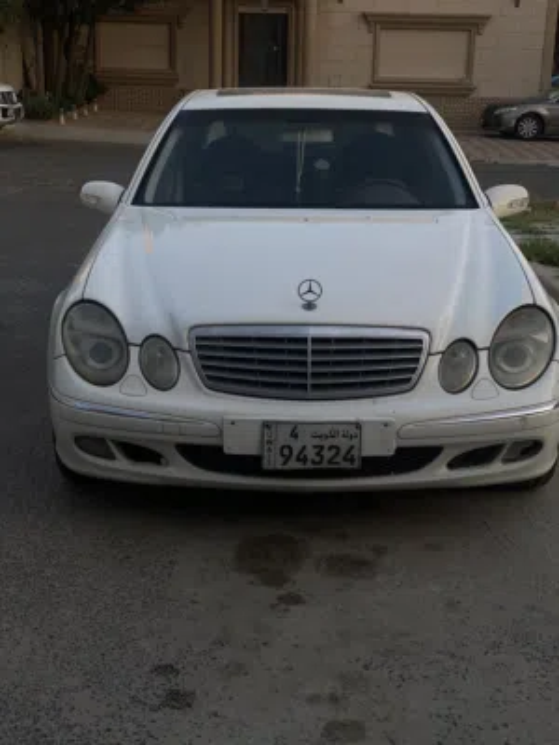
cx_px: 280
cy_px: 372
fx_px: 1120
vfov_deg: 36.8
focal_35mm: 52
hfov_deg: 28.0
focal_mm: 6
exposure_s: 1/457
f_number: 2
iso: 20
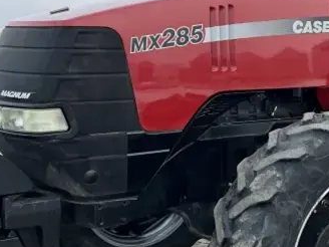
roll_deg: +0.2
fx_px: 722
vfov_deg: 19.3
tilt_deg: -5.5
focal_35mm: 76
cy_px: 89
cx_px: 325
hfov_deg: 24.5
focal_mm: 5.7
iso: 40
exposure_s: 1/172
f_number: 1.5
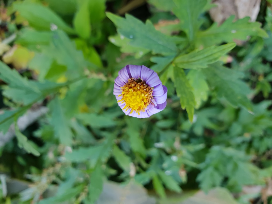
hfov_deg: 67.3
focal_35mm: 26
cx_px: 136
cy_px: 102
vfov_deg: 53.1
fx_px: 204
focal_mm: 4.3
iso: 50
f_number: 2.4
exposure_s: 1/60
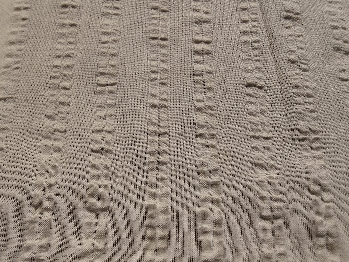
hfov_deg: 59.8
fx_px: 302
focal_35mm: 30
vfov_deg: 46.7
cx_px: 156
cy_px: 143
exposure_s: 1/200
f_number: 2
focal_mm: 2.78
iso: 80
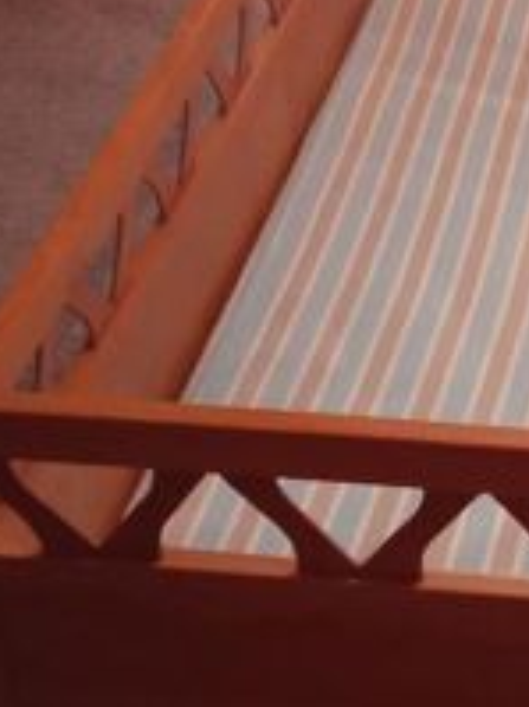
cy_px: 213
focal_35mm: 87
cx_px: 600
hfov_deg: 16.4
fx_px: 1775
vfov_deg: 22.4
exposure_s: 1/20
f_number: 2.2
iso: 1159
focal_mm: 3.79
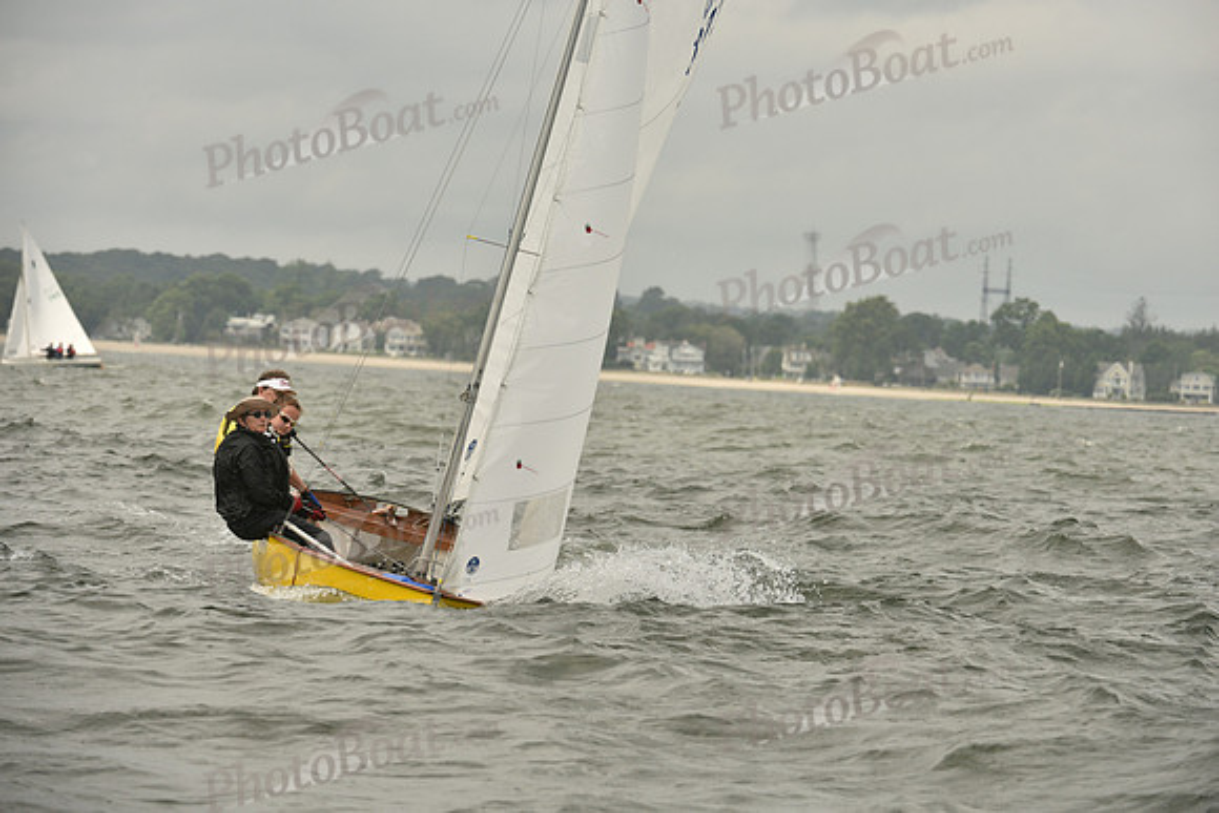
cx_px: 610
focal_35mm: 220
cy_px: 406
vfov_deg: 6.2
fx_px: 7451
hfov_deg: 9.4
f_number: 7.1
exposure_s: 1/1250
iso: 320
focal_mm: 220
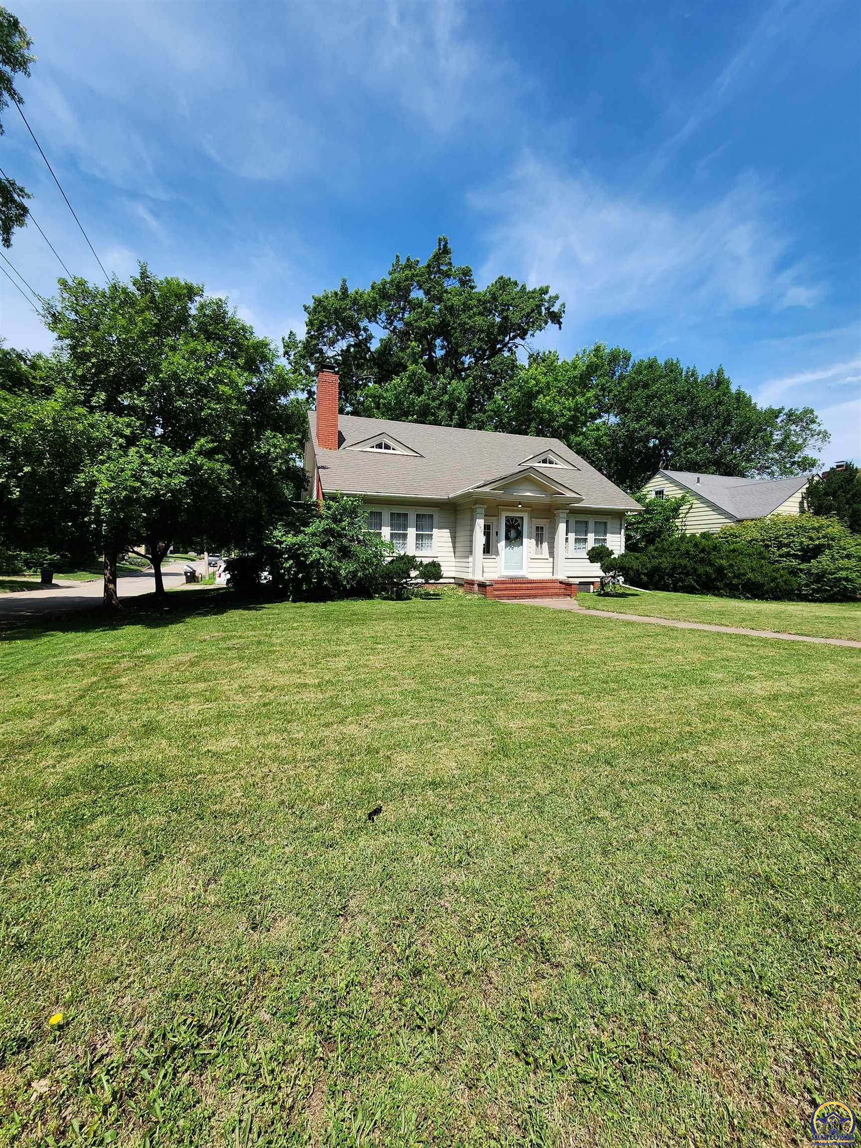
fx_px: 431
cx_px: 430
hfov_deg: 89.9
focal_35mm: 13
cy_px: 574
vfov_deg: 106.2
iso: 50
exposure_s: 1/1951
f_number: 2.2
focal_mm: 2.2
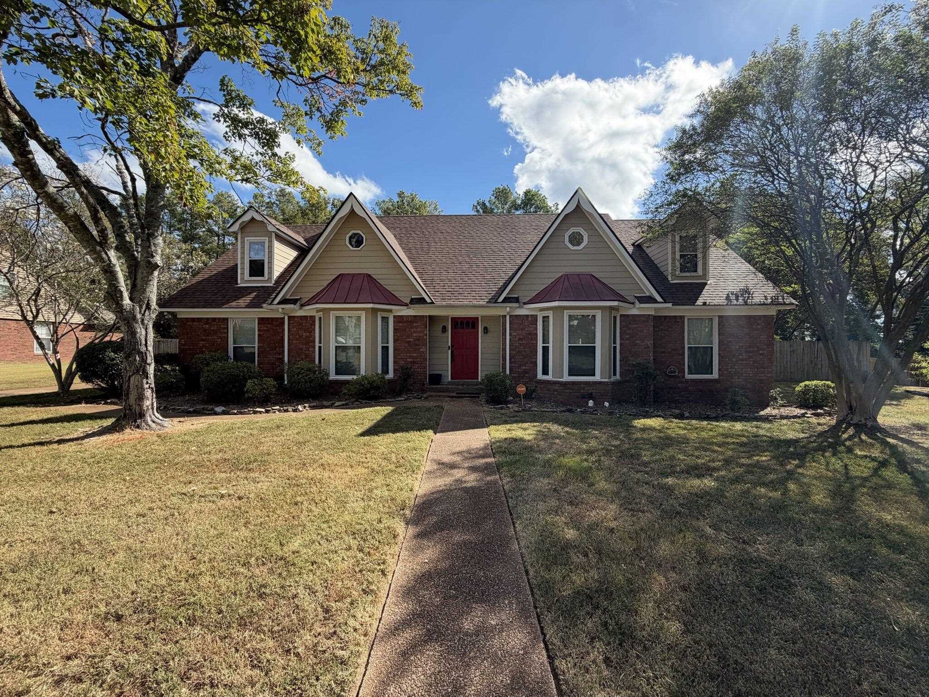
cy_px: 348
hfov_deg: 102.1
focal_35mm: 14
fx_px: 376
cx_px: 464
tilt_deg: +1.9
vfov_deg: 85.7
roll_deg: -0.3
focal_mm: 2.22
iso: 40
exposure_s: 1/770
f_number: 2.2
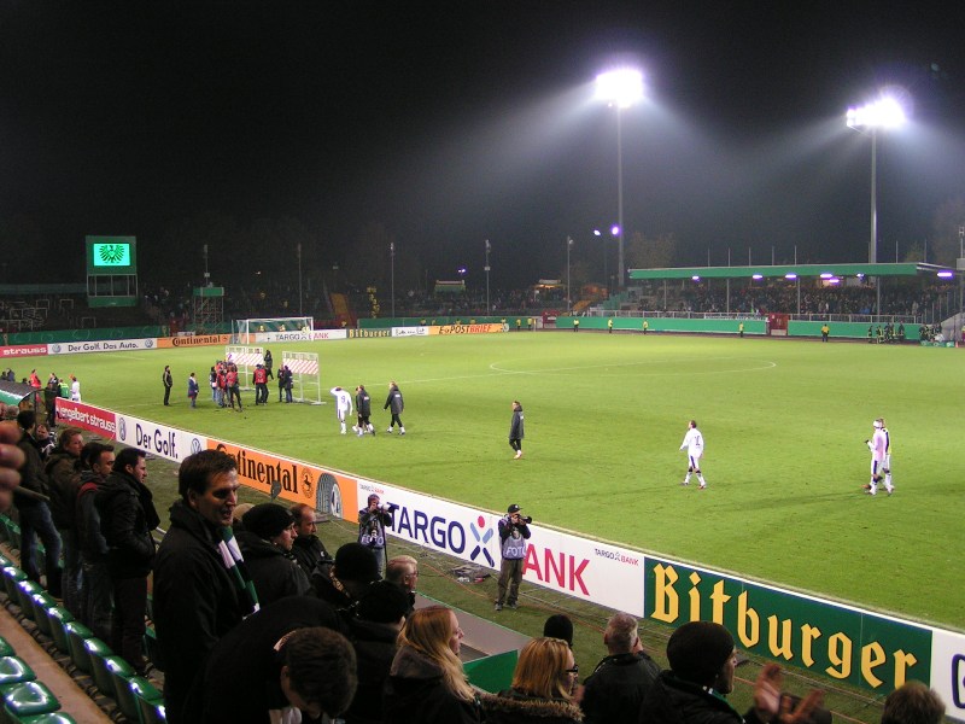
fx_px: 1059
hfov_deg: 49.0
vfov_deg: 37.7
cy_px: 362
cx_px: 482
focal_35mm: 38
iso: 125
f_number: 2.8
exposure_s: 1/40
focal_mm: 5.8
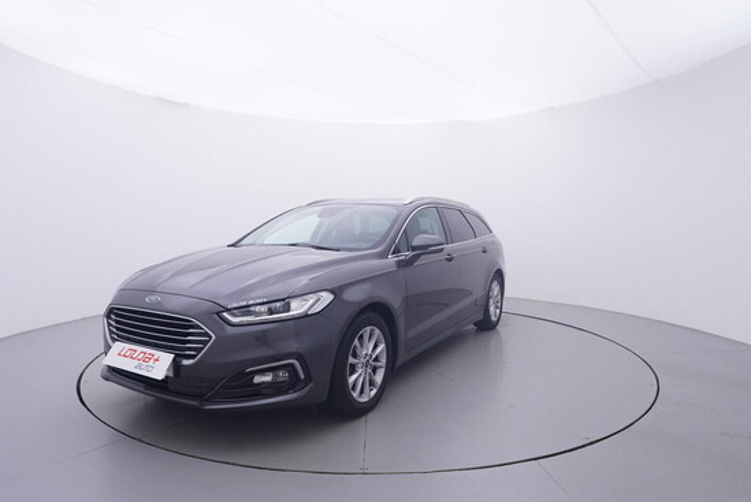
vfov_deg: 56.2
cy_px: 251
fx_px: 470
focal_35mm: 22
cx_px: 376
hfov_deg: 77.3
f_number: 5
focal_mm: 15
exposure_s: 1/80
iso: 200
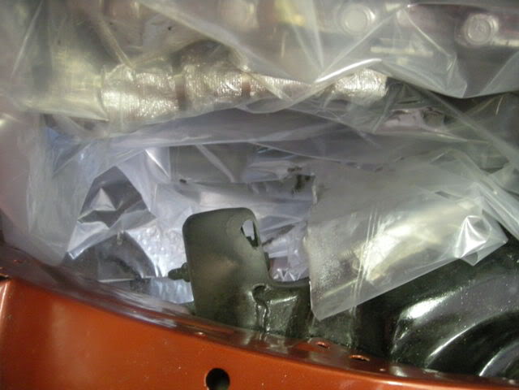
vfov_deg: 40.7
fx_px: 525
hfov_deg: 52.6
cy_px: 195
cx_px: 260
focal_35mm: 35
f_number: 2.8
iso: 413
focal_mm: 5.7
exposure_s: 1/8
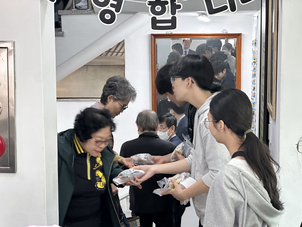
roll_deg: +0.5
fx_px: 672
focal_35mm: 77
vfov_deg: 19.1
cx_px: 151
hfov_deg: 25.3
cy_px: 114
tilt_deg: -7.1
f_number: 2.8
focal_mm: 9
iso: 160
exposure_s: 1/60
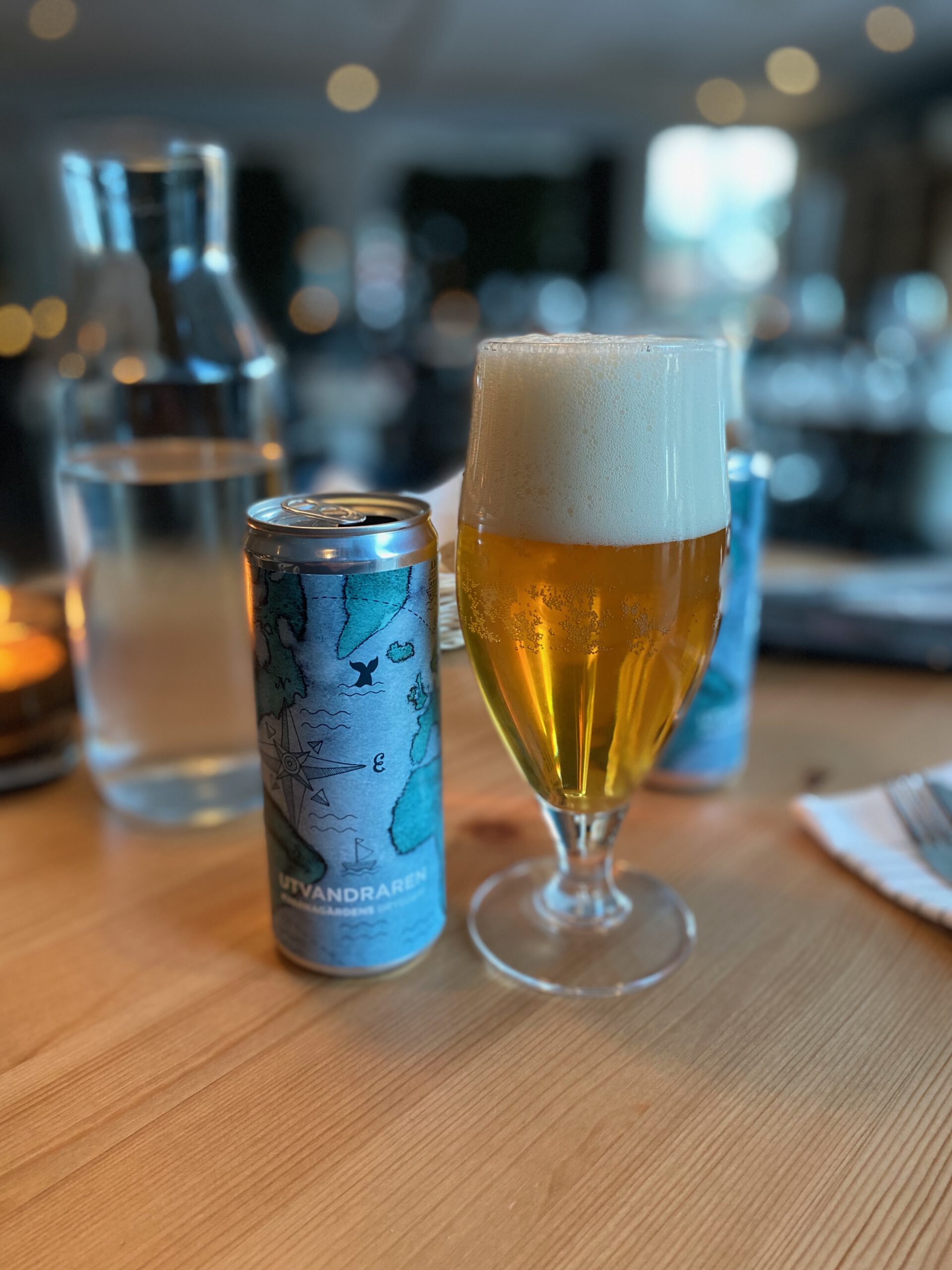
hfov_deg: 53.1
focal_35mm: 26
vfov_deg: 67.3
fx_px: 953
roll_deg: -0.7
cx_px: 476
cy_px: 635
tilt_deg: -18.8
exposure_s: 1/50
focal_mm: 4.25
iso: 200
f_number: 1.8
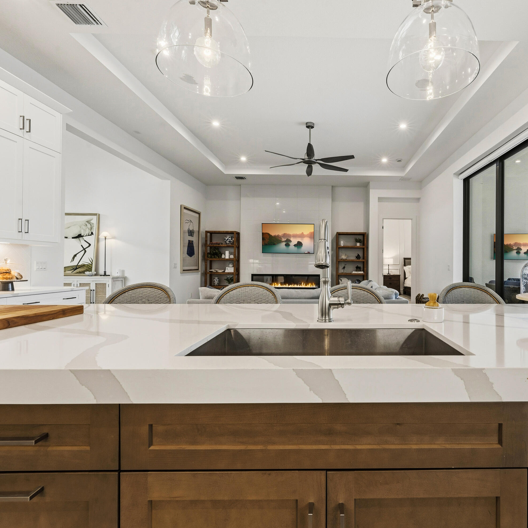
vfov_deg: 80.7
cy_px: 263
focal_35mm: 18
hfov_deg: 79.0
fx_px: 311
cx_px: 336
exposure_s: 1/3
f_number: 11
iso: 250
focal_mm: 14
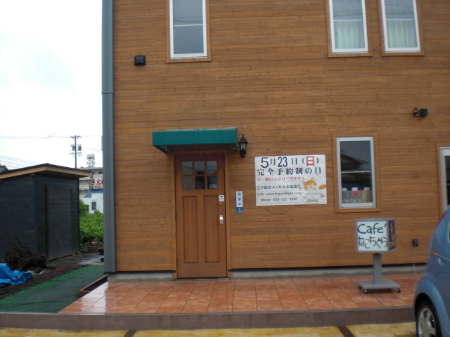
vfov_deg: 37.7
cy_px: 168
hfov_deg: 49.0
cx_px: 225
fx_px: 494
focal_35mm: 38
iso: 64
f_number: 3.1
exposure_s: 1/250
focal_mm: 6.3
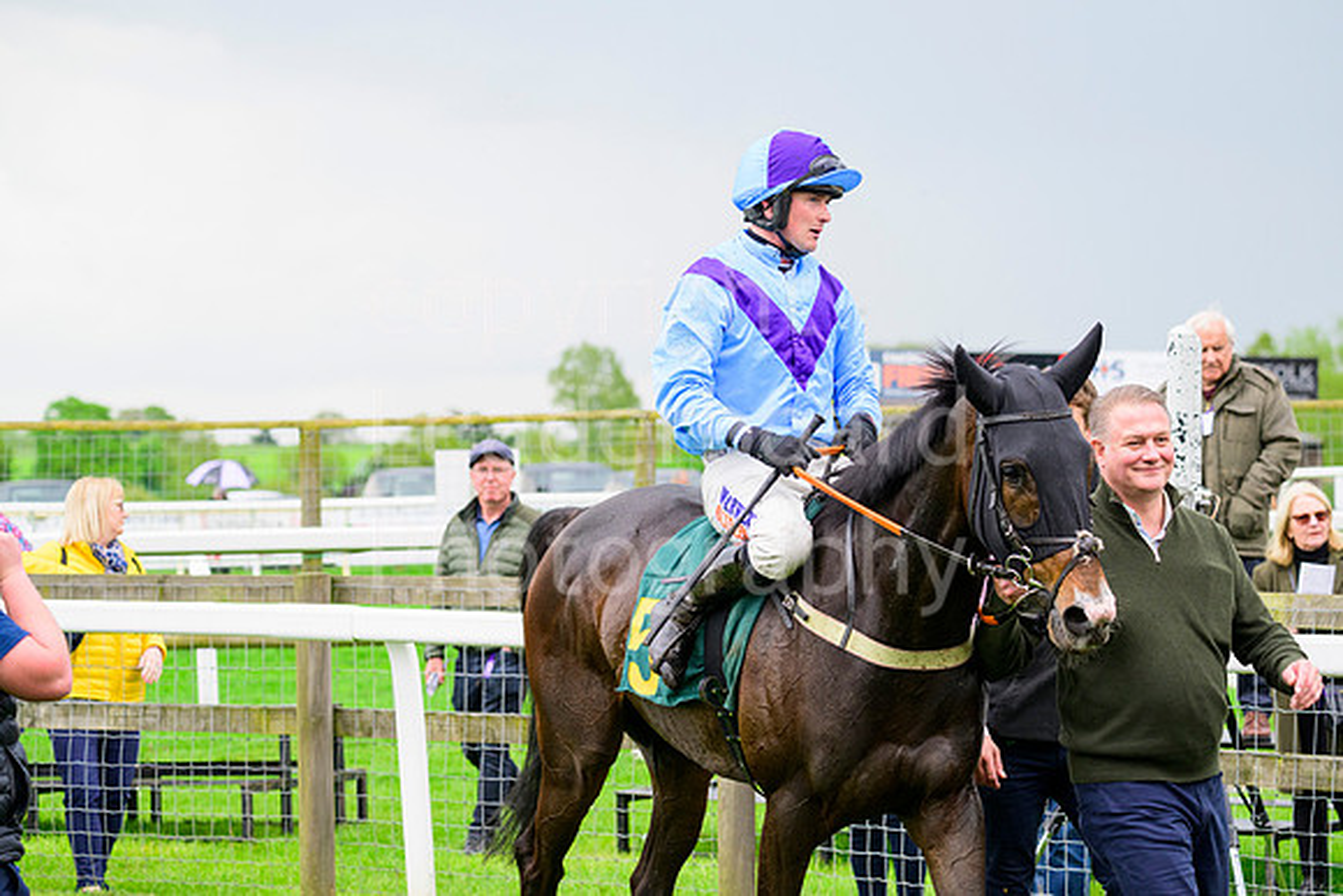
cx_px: 672
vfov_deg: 11.4
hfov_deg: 17.1
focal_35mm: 120
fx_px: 4478
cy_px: 448
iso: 1000
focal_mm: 120
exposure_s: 1/500
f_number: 5.6
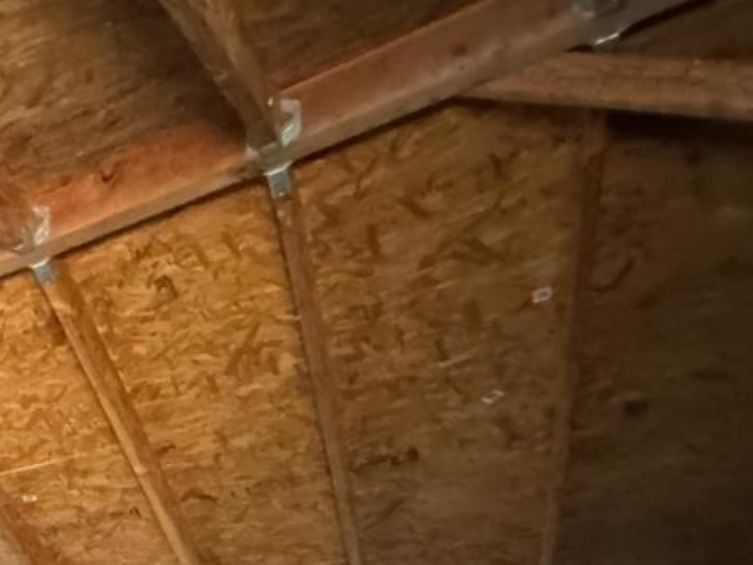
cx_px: -305
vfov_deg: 25.4
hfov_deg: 30.2
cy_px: 834
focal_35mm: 44
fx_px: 957
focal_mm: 2.22
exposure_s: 1/44
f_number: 2.2
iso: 1250
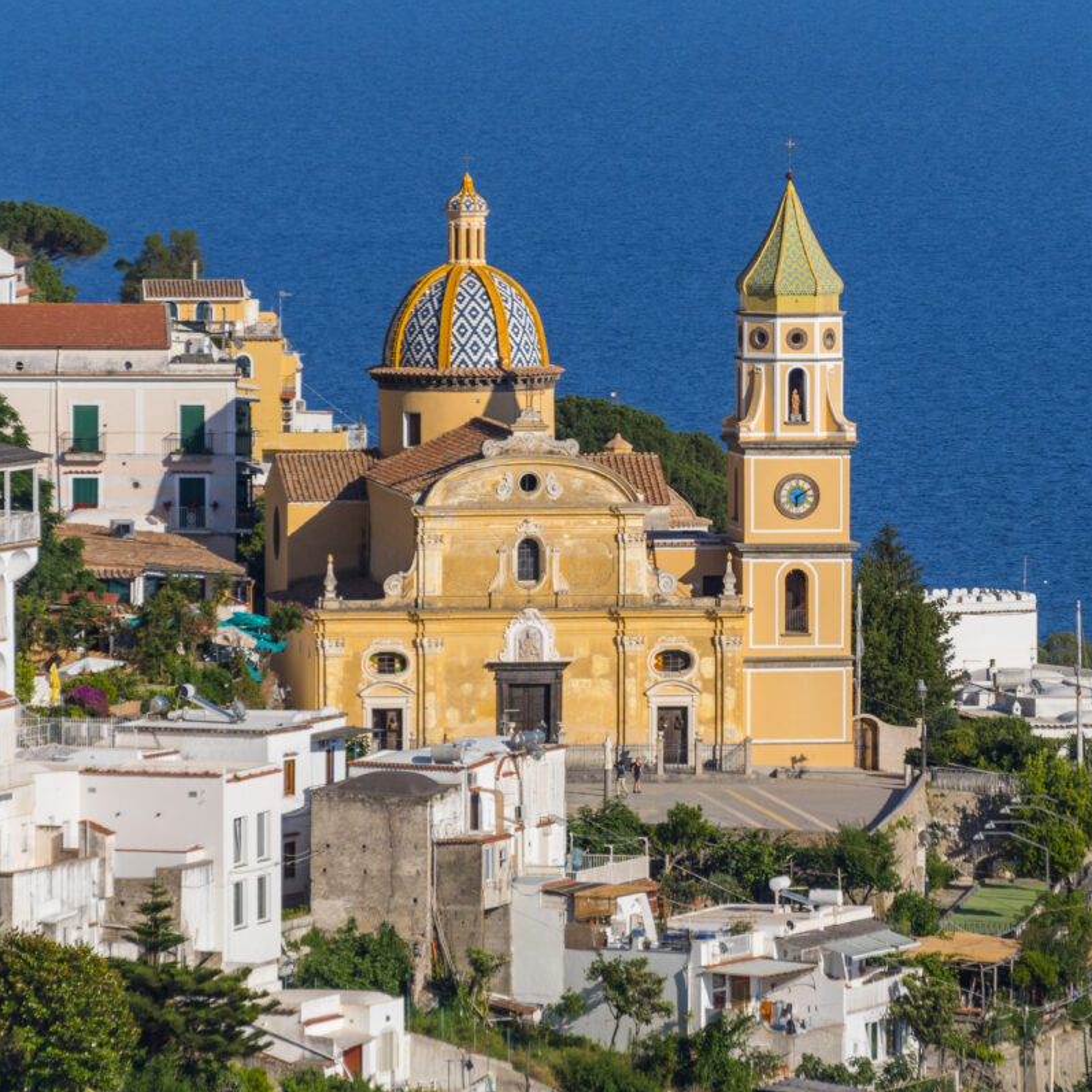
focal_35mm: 422
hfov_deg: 4.2
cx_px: 689
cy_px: 547
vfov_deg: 4.2
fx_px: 15061
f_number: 6.3
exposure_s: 1/3200
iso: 250
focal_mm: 220
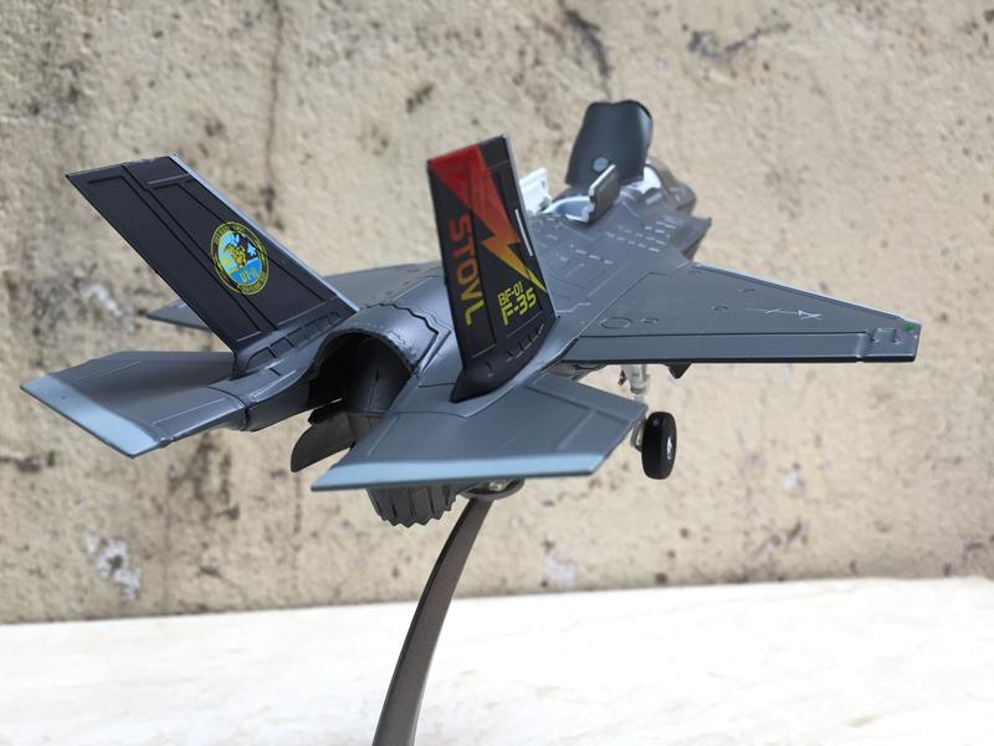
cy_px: 373
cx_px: 497
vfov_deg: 48.2
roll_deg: -4.9
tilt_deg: -2.6
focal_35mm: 29
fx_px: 833
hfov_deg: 61.7
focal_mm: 4.15
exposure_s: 1/100
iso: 32
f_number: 2.2
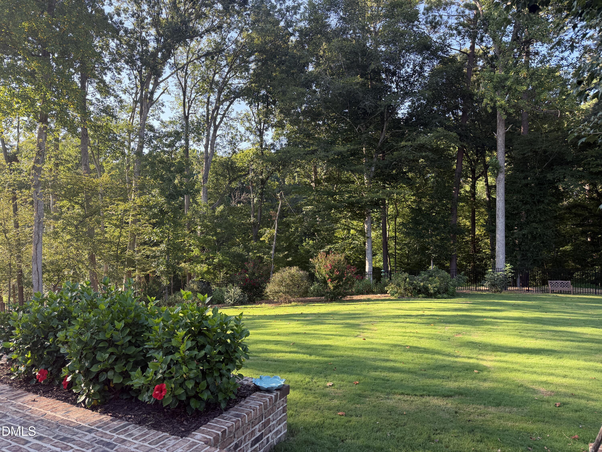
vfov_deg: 56.8
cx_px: 301
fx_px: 417
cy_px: 226
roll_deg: +0.4
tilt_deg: -0.2
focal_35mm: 24
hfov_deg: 71.6
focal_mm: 6.76
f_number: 1.78
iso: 100
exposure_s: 1/584
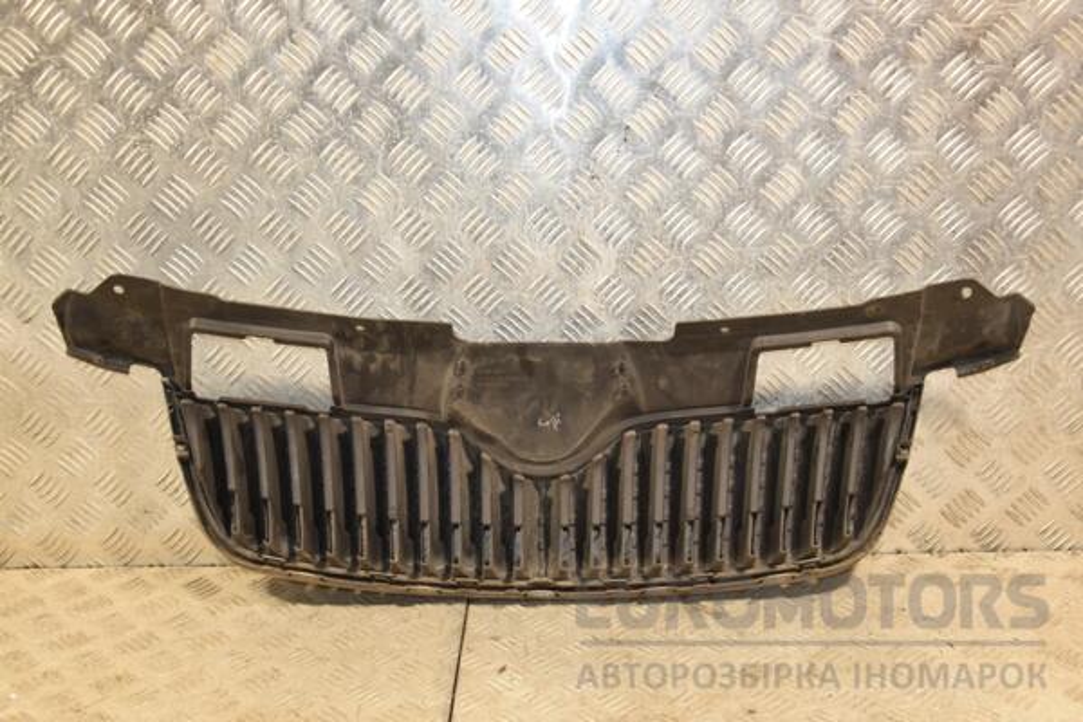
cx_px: 542
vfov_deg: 29.9
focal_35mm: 45
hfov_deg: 43.6
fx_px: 1354
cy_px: 361
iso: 800
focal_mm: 30
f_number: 5
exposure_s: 1/100
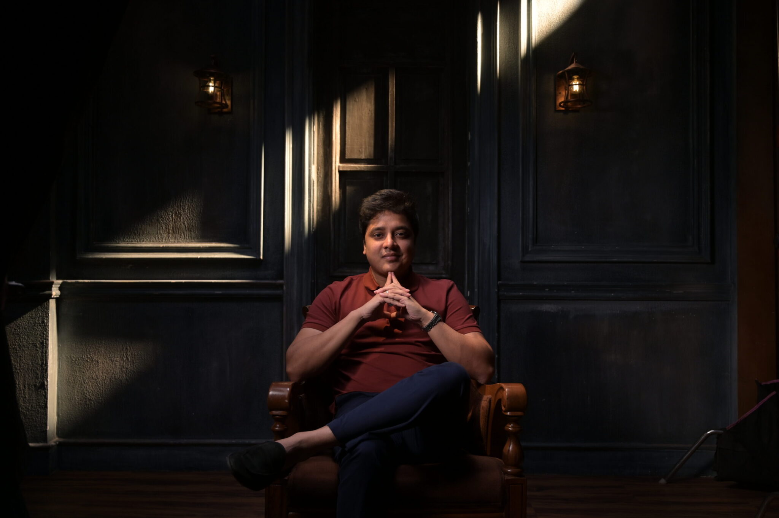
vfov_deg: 40.5
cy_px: 259
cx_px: 390
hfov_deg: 58.0
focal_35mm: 32
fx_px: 703
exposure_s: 1/100
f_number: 4
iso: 320
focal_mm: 32.5
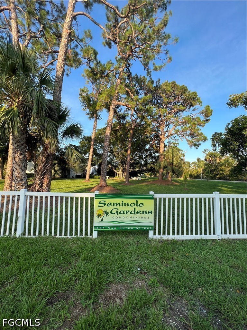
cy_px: 165
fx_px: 124
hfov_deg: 89.9
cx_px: 124
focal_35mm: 13
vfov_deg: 106.2
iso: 32
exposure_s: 1/300
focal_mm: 1.57
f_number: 1.8
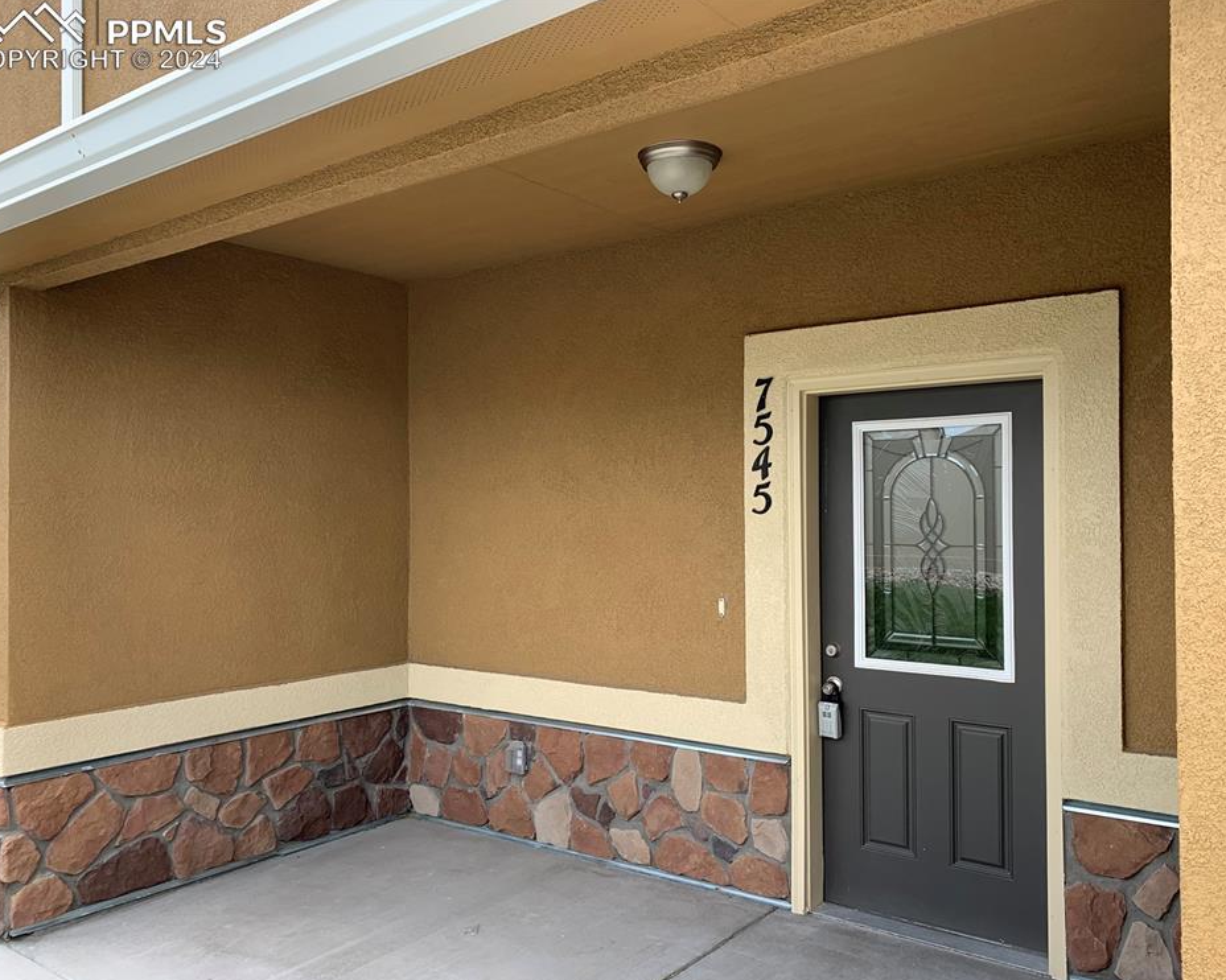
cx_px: 638
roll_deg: -0.1
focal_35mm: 28
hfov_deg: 62.2
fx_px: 1016
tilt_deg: +0.7
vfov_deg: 51.5
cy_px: 503
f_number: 1.8
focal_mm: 4.25
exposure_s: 1/200
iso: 25
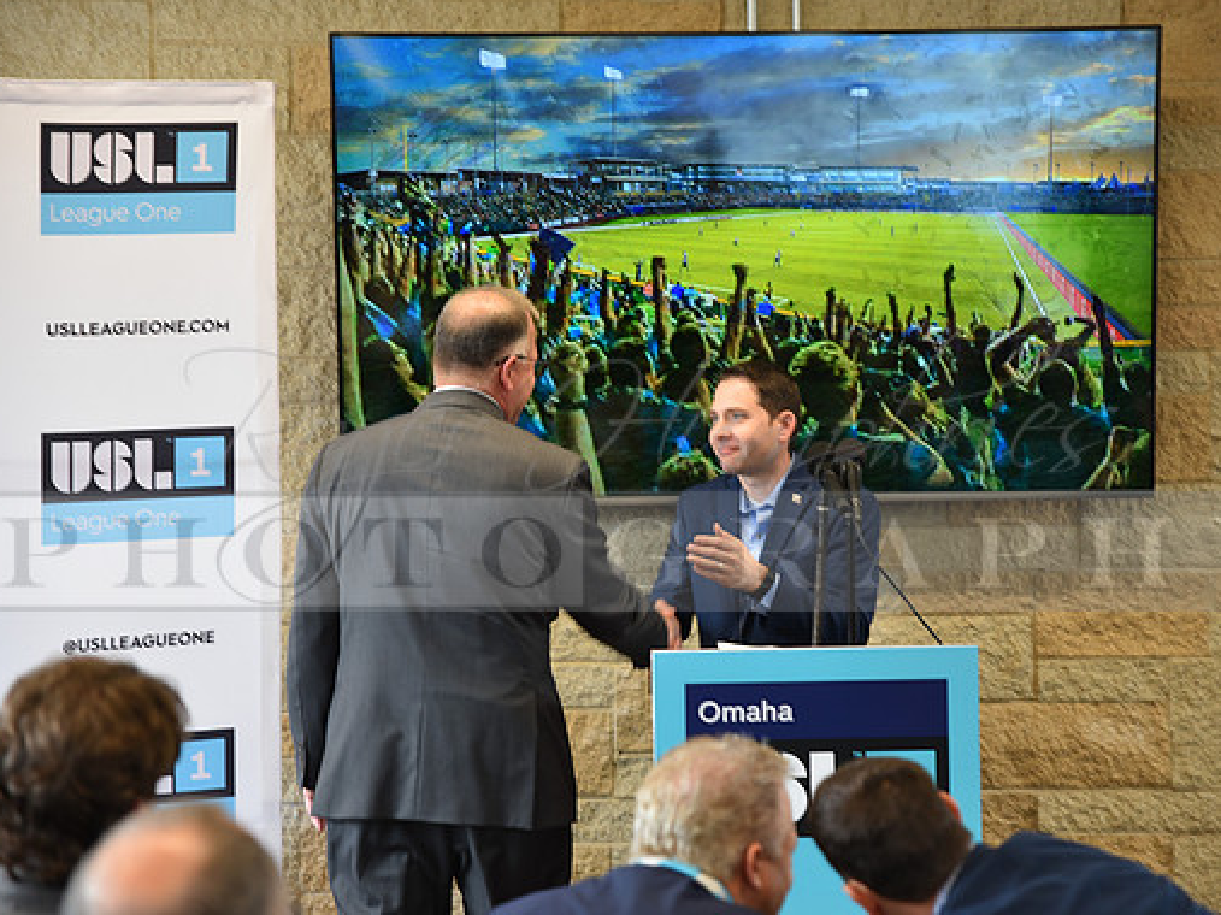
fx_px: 2715
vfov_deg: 19.1
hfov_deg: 25.3
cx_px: 662
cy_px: 456
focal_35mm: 77
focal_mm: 70
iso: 400
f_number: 2.8
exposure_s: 1/60
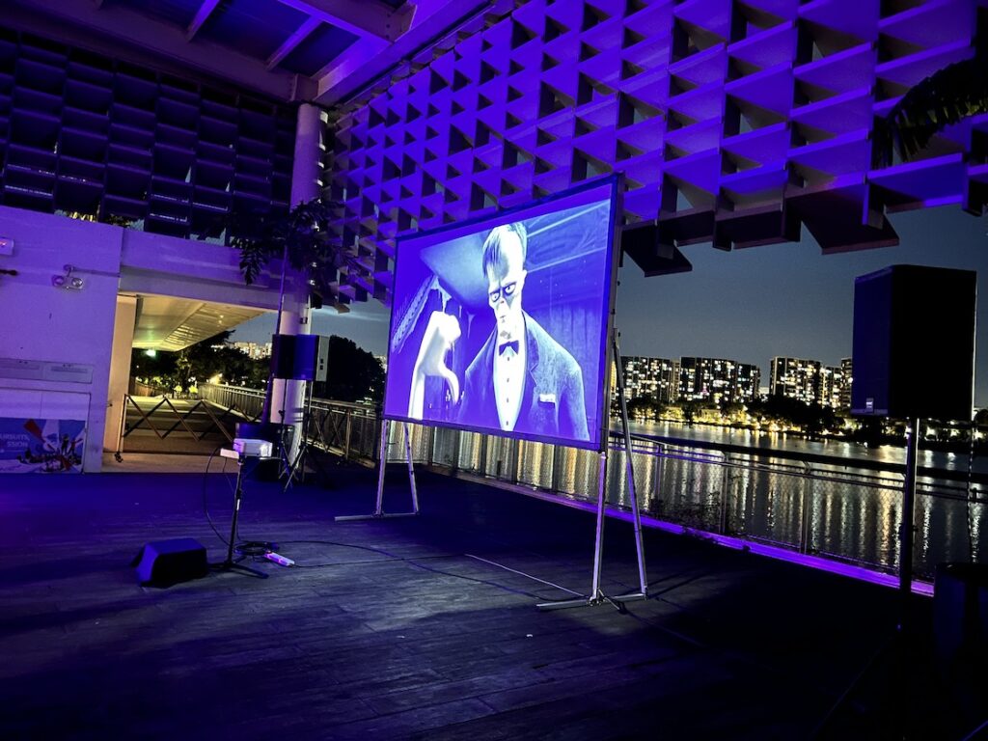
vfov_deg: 53.1
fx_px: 742
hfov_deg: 67.3
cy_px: 370
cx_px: 494
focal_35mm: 26
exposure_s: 1/5
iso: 640
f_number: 1.5
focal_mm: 5.7
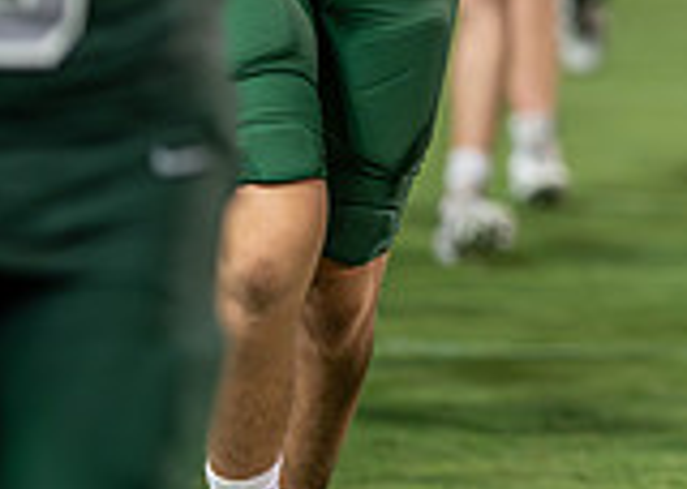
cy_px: -373
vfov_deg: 2.6
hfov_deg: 3.6
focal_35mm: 554
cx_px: 1135
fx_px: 10800
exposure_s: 1/1250
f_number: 1.8
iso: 800
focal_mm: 135
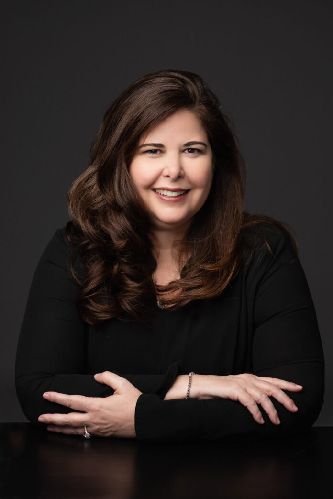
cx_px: 166
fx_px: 1179
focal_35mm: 85
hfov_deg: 16.1
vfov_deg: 23.9
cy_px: 250
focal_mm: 85
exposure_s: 1/200
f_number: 4
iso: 100
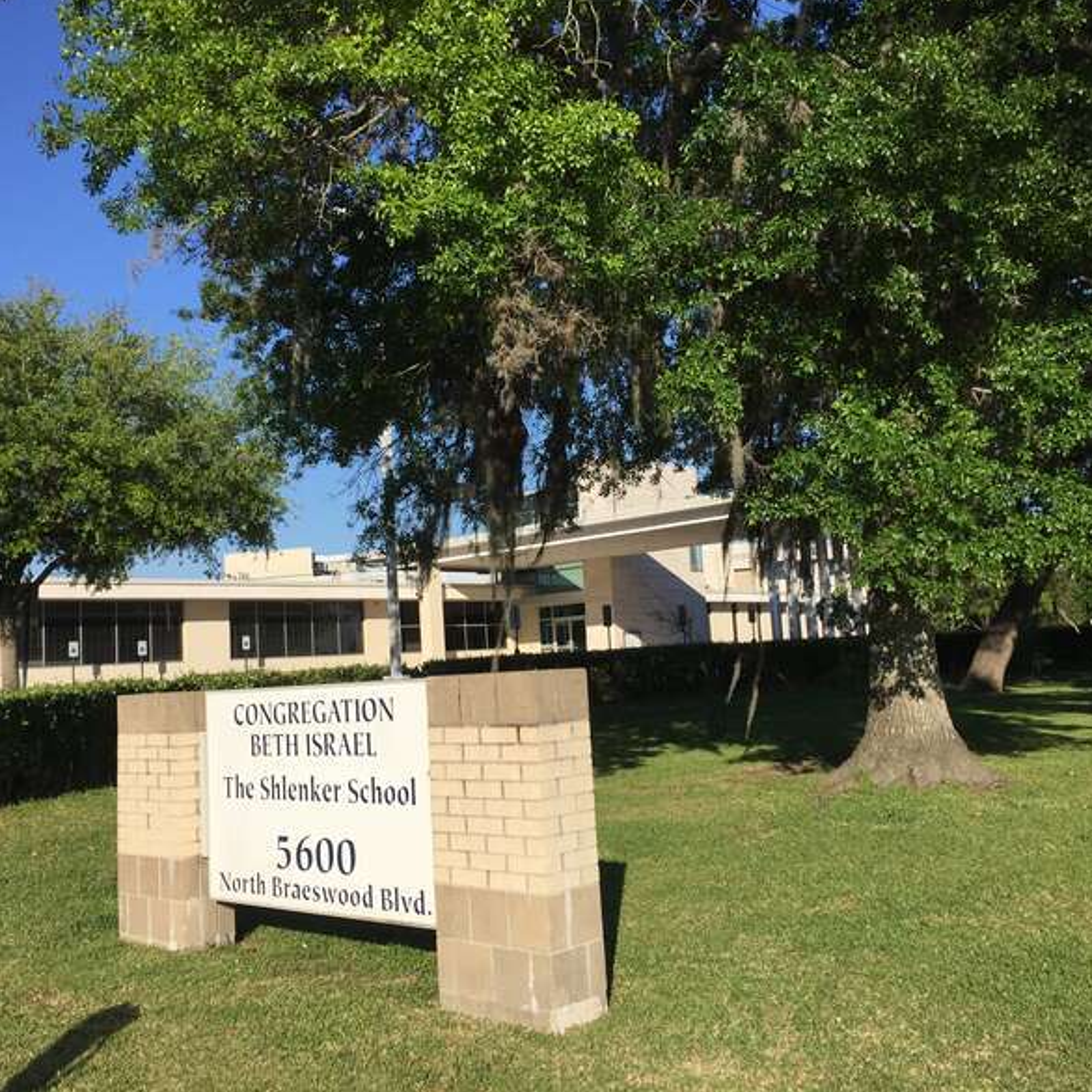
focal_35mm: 35
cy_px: 550
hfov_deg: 47.2
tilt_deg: +7.9
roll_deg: +1.1
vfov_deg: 47.2
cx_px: 505
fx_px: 1249
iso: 32
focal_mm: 4.15
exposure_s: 1/2825
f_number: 2.2
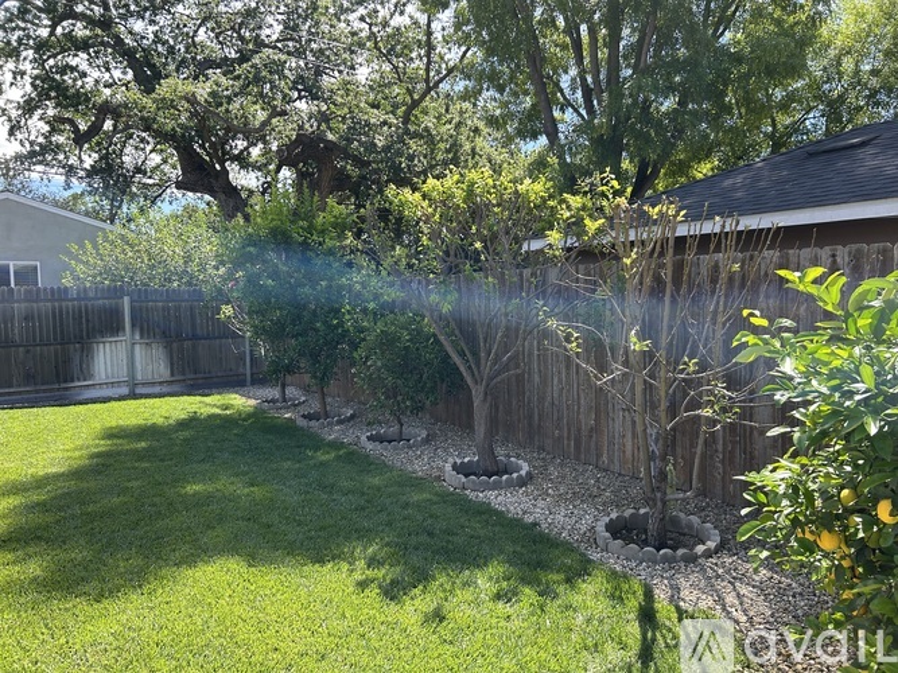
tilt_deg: -4.5
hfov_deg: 67.3
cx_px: 449
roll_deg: +0.9
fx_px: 674
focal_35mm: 26
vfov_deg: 53.0
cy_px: 336
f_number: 1.5
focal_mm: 5.7
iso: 50
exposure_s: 1/769
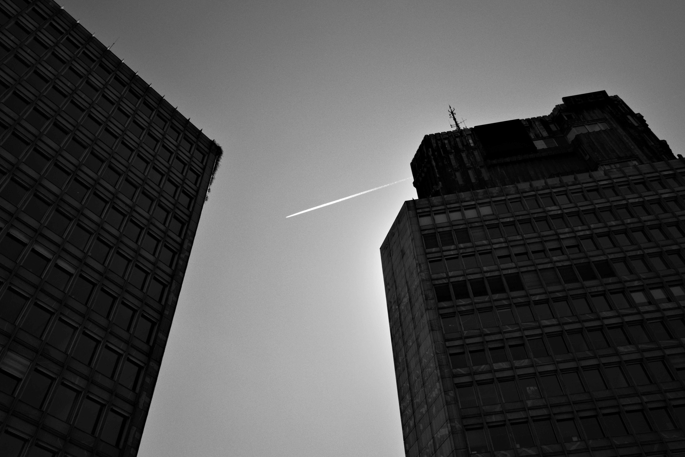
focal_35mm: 30
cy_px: 217
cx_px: 340
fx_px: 571
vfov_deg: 43.6
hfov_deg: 61.9
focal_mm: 18.3
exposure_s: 1/1000
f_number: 5.6
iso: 100
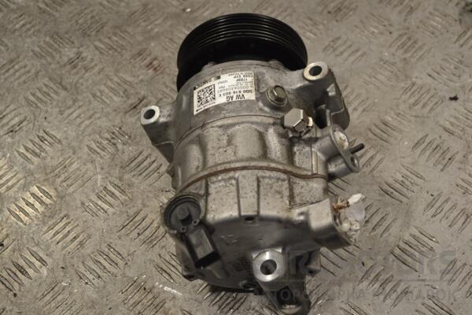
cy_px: 158
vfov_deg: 23.8
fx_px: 747
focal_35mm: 57
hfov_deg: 35.1
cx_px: 236
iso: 320
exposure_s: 1/125
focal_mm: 38
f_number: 5.6
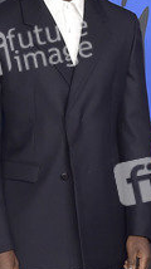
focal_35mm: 98
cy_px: 113
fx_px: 699
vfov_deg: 21.8
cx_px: 65
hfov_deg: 12.3
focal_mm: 50
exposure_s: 1/250
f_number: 6.3
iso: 2000
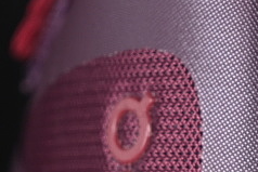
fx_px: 2438
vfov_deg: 4.0
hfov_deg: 6.0
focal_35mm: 340
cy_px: 119
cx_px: 291
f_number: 6.3
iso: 160
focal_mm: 50
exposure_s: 1/50
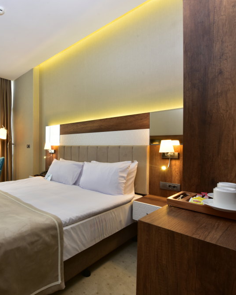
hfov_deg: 63.2
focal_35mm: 20
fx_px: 175
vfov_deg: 80.4
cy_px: 148
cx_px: 53
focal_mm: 14
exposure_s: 1/1.6
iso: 100
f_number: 11
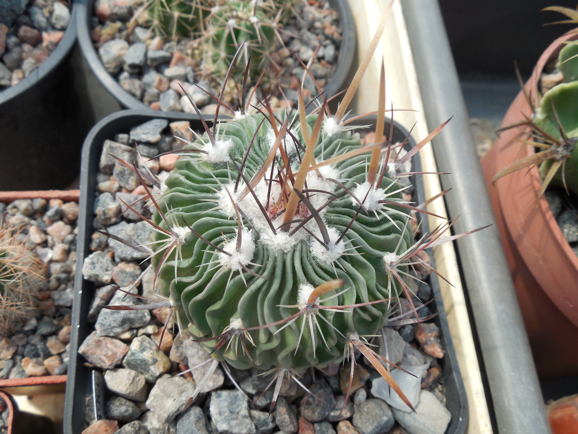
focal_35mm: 31
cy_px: 217
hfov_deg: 58.4
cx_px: 289
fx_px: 518
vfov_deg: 45.4
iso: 125
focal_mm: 5.6
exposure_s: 1/400
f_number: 3.6
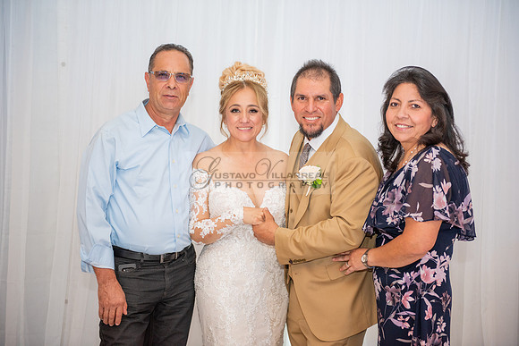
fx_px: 894
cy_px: 173
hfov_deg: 32.4
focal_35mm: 62
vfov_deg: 21.9
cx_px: 260
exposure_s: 1/125
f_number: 2.8
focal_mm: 62
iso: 640
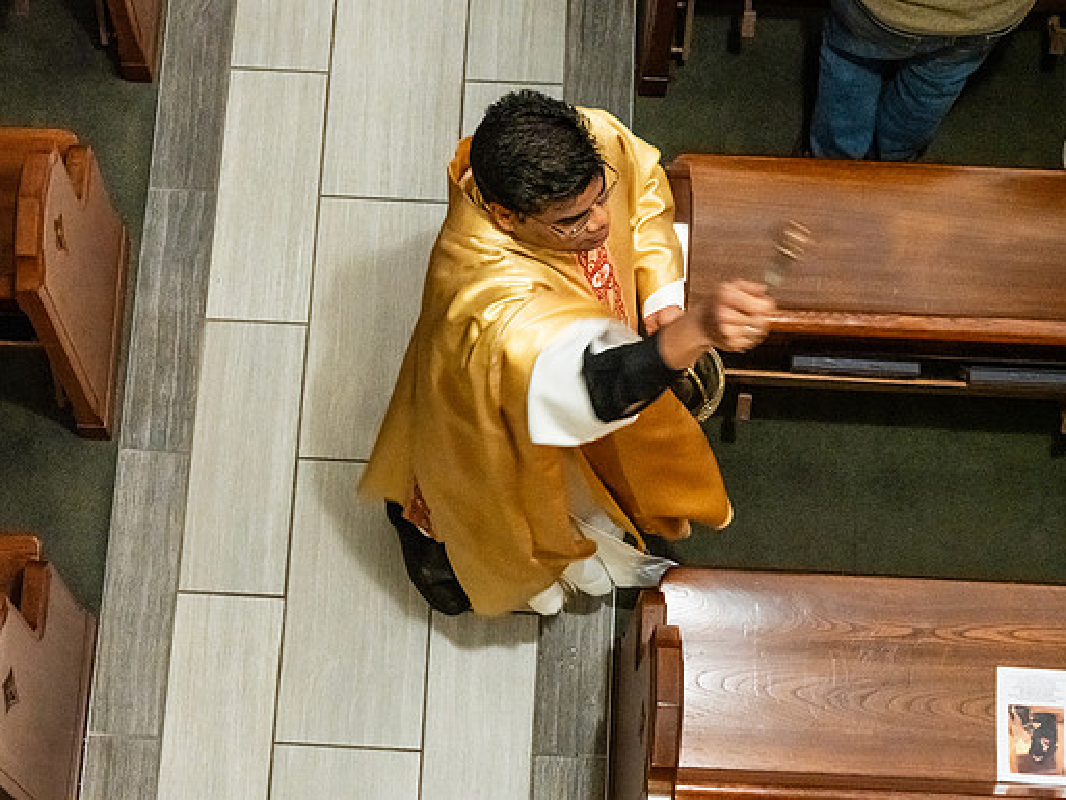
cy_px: 344
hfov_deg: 26.6
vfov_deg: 20.2
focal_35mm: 73
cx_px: 461
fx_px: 2249
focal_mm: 59
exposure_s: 1/60
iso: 5000
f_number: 7.1
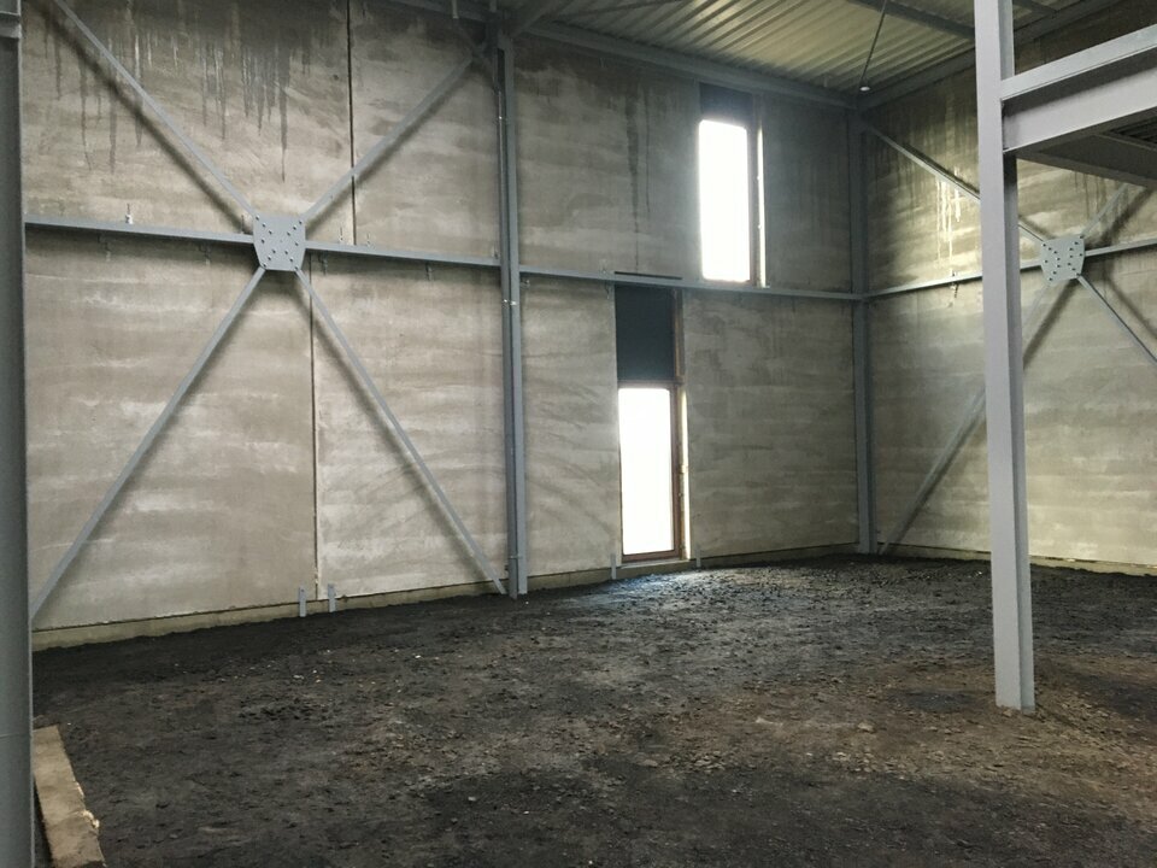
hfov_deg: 61.7
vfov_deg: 48.2
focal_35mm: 29
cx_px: 578
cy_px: 434
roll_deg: +1.2
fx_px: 969
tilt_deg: +0.7
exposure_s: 1/33
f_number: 2.2
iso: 200
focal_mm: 4.15
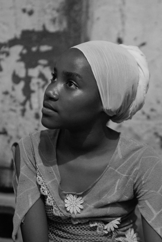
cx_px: 81
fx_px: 555
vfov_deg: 24.6
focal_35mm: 82
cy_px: 121
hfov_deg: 16.6
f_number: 4
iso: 1600
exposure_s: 1/10
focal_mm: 55
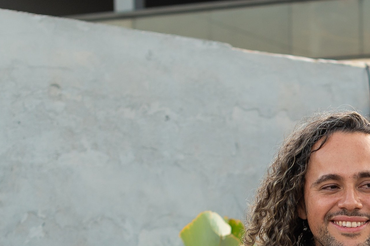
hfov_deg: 12.5
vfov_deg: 8.3
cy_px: 376
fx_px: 1654
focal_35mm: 161
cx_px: 413
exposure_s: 1/320
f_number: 3.2
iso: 250
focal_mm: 50
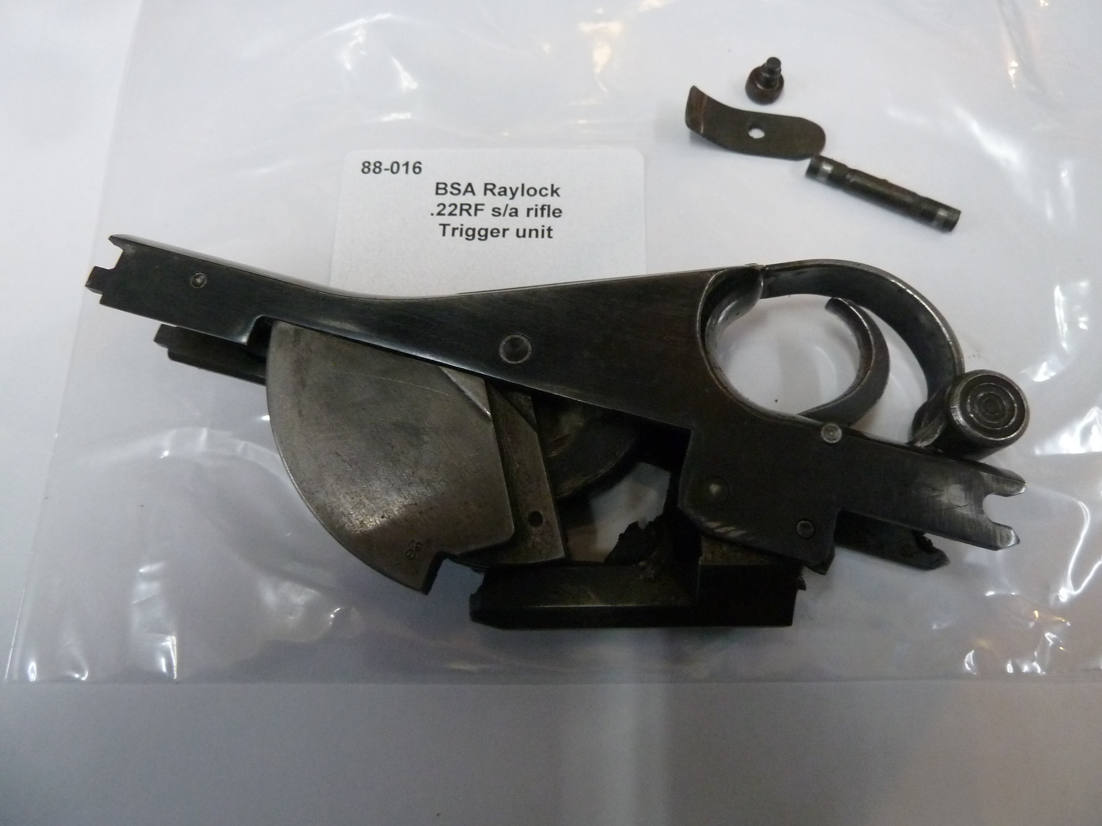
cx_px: 551
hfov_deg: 69.4
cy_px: 413
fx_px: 796
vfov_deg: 54.9
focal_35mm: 25
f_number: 3.3
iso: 400
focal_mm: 4.1
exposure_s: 1/20
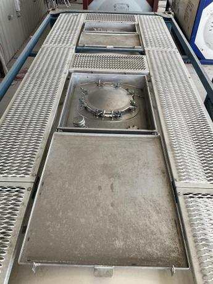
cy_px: 142
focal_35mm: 29
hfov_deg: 48.2
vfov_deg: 61.7
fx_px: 238
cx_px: 106
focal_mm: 3
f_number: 1.8
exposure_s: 1/217
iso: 20
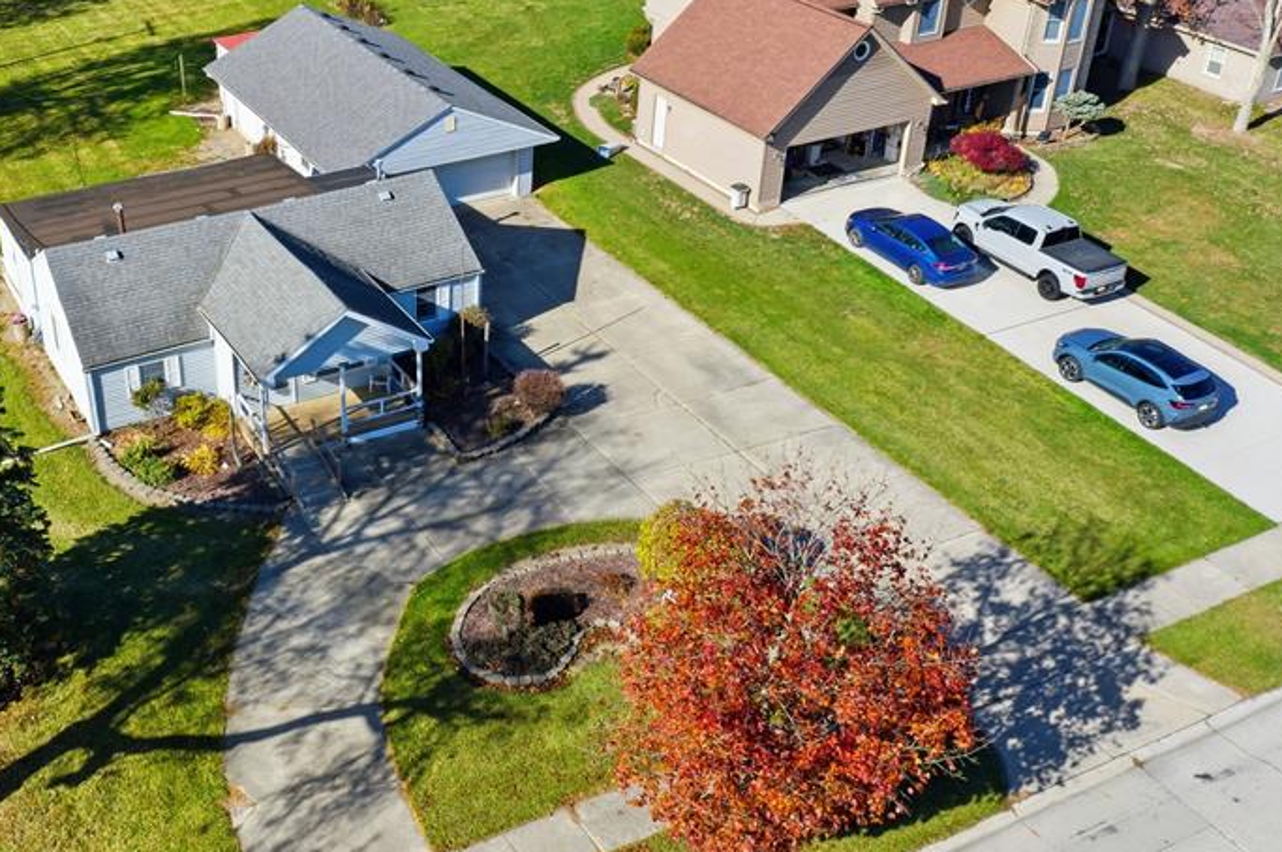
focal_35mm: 42
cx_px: 349
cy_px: 395
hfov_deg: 45.1
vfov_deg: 31.8
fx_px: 1494
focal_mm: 10.3
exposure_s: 1/240
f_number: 7.1
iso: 100
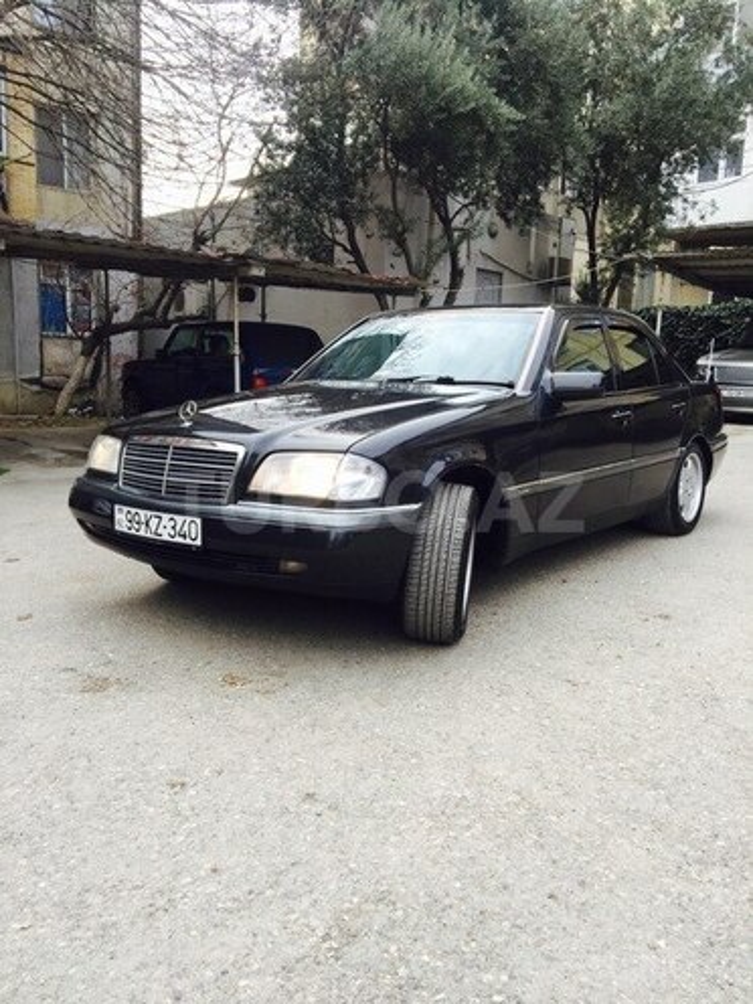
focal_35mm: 29
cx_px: 376
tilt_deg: -8.4
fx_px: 841
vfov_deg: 61.7
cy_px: 502
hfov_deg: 48.2
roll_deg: -3.3
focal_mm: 4.15
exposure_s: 1/309
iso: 32
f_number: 2.2
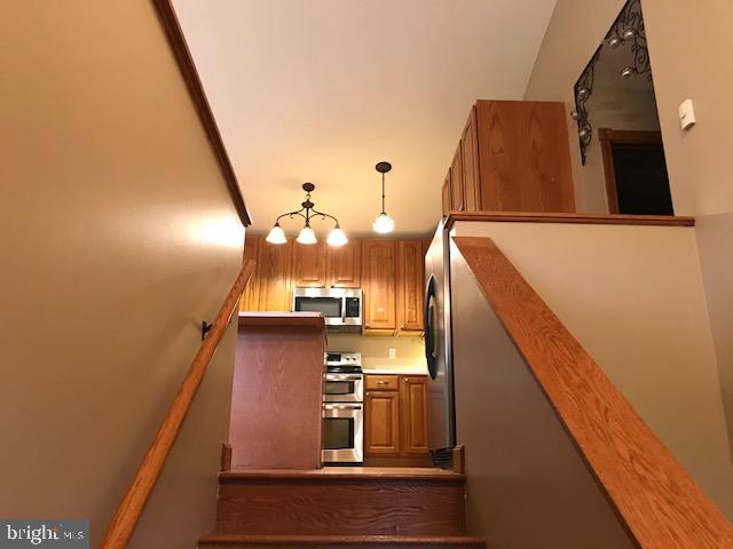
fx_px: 593
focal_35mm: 28
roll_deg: -0.1
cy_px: 274
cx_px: 366
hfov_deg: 63.4
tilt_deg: +18.0
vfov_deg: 49.7
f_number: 1.8
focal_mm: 3.99
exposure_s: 1/11
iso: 100
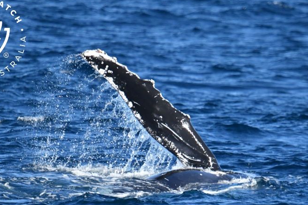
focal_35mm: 725
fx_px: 6201
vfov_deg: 1.9
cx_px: 128
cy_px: 119
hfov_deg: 2.8
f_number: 6.3
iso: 2200
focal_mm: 600
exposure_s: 1/8000
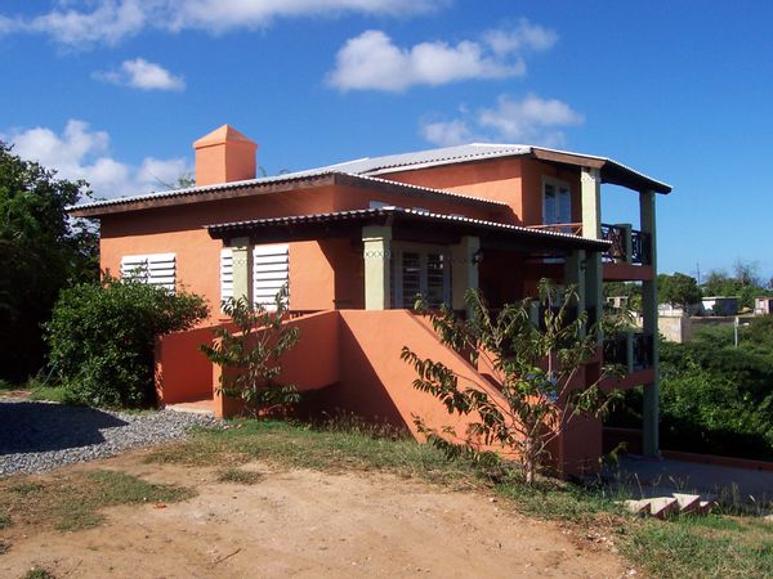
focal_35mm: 37
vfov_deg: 38.7
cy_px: 290
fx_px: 826
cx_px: 386
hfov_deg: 50.1
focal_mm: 5.6
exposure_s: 1/750
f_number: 5.6
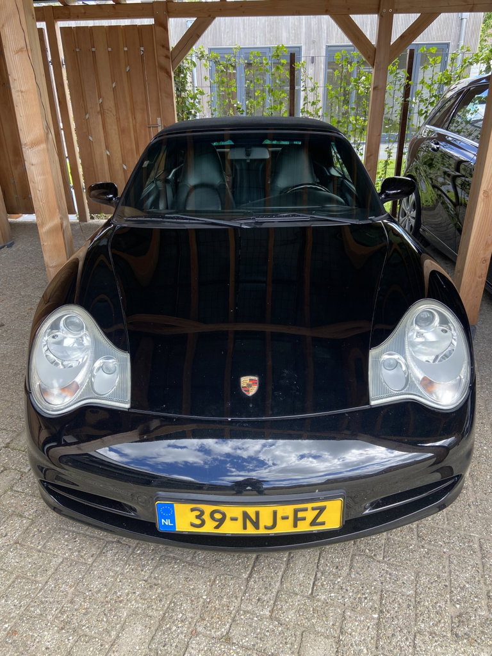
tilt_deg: -26.7
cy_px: 328
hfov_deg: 53.1
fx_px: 493
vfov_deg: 67.3
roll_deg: +2.8
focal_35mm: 26
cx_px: 246
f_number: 1.8
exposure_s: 1/144
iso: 32
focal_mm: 4.25
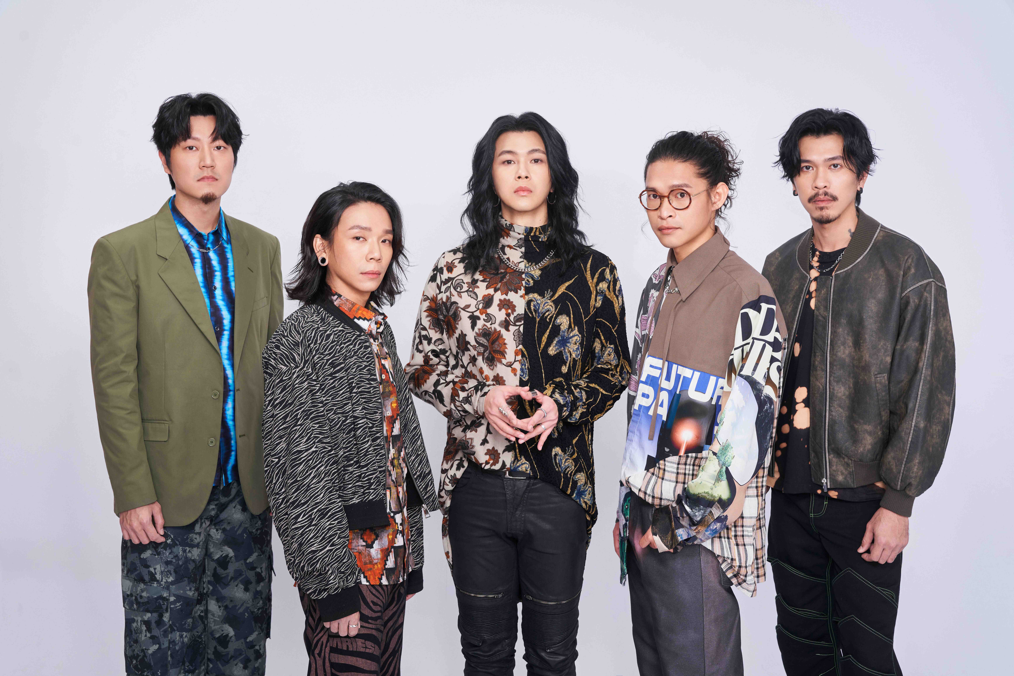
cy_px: 338
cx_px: 507
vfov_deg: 30.1
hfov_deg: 44.0
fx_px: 1256
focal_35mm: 45
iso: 100
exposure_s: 1/200
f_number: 7.1
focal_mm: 44.6
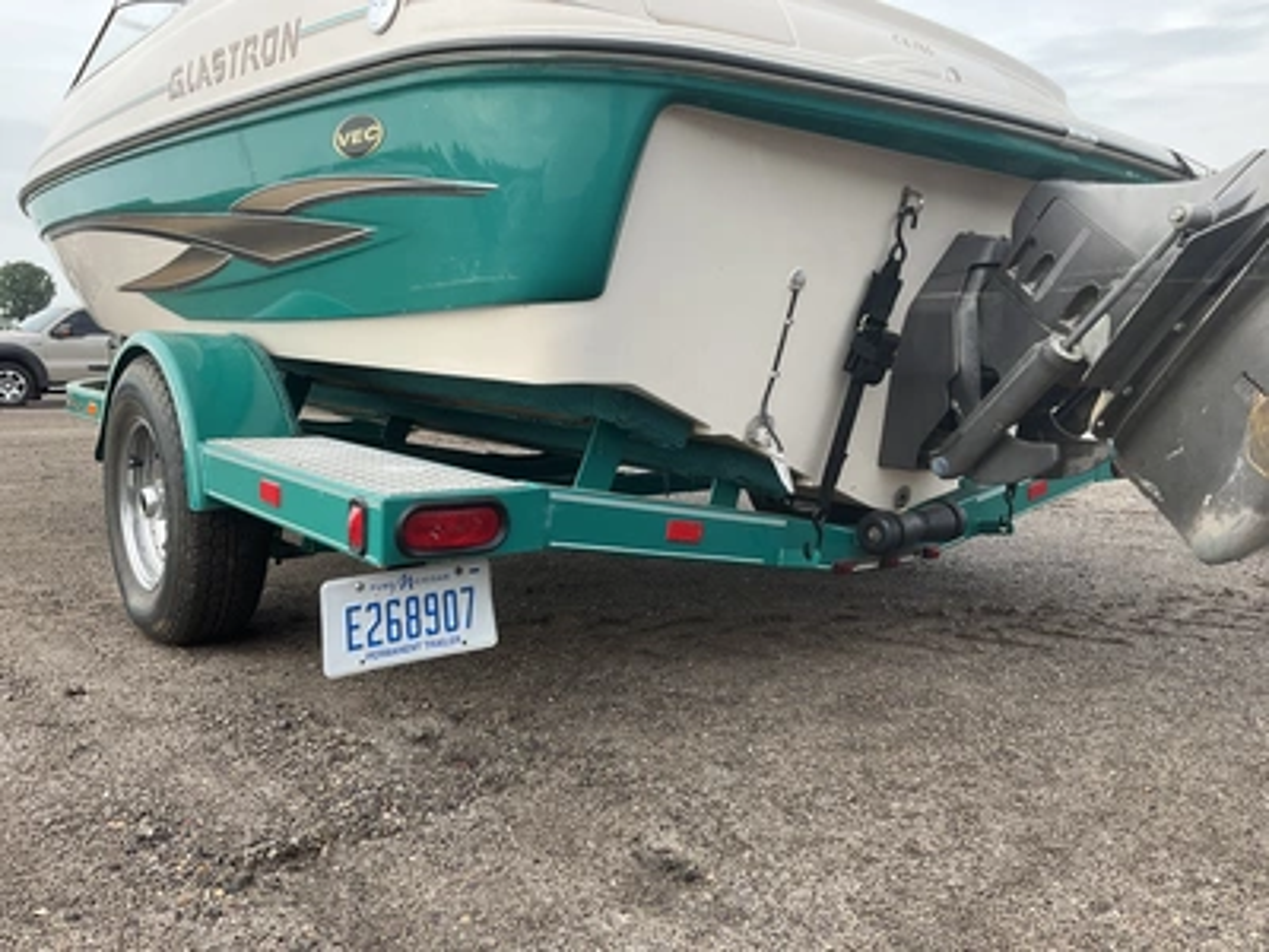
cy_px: 476
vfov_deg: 48.2
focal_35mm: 29
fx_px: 1063
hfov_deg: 61.7
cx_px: 634
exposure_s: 1/446
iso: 25
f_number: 1.8
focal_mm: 3
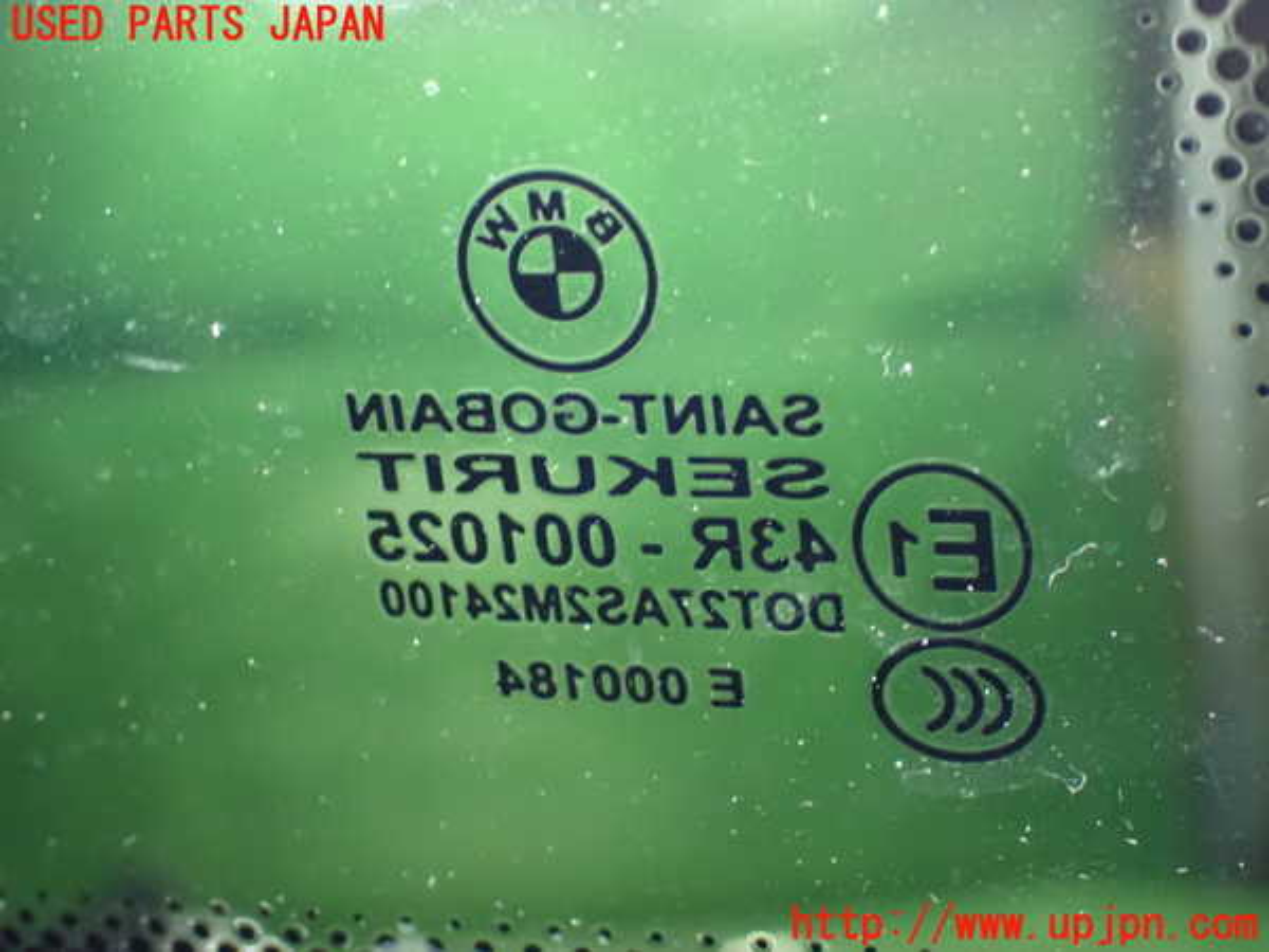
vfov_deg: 20.7
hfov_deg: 27.4
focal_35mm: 71
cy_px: 476
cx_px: 634
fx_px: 2603
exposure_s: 1/8
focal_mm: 12.73
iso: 1600
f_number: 3.9
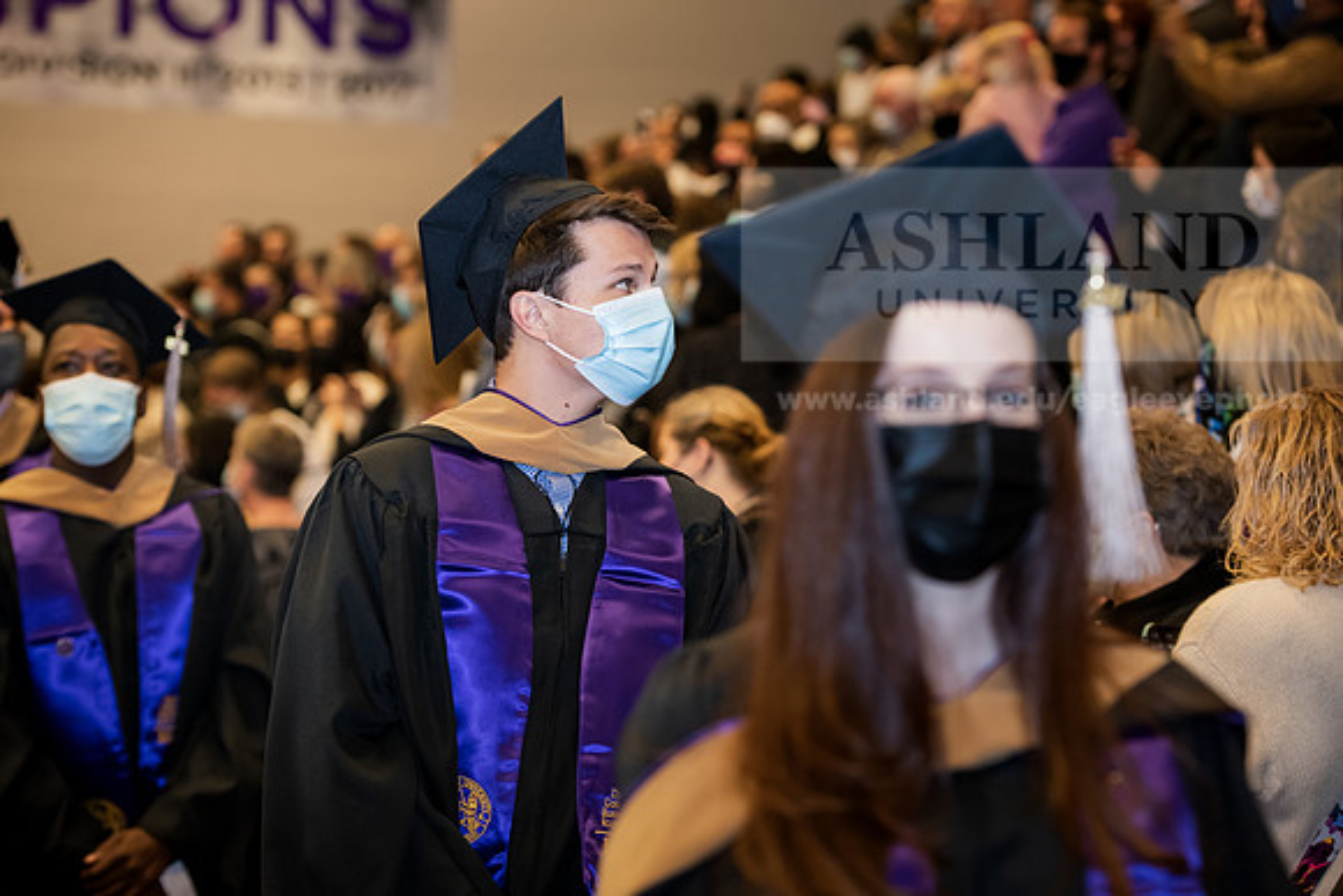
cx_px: 672
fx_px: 3806
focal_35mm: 102
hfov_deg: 20.0
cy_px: 448
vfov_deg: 13.4
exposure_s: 1/200
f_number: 4
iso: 2000
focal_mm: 102
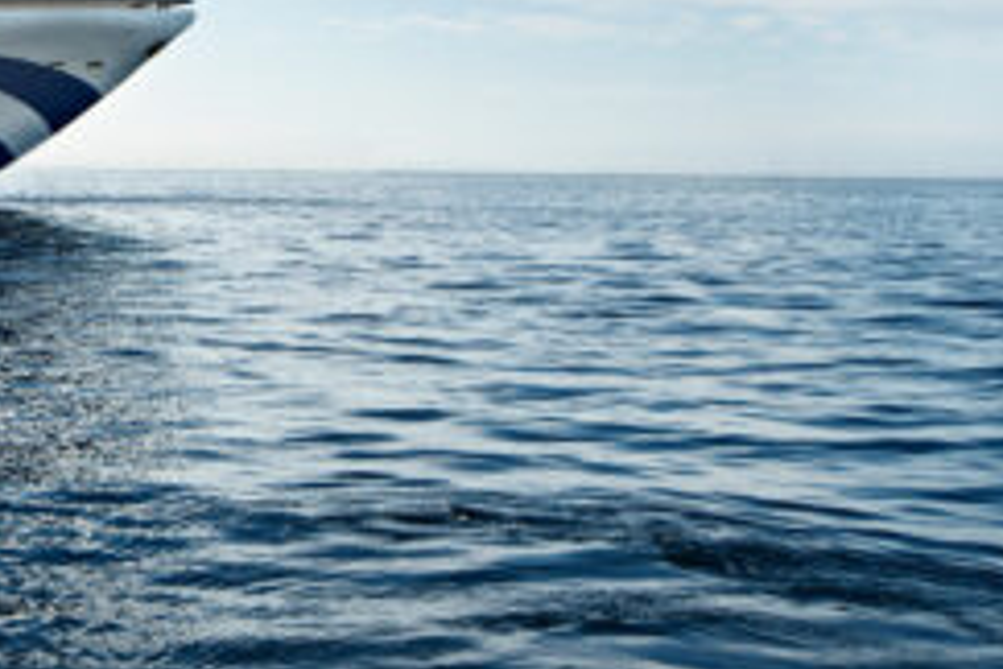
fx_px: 2117
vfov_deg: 17.2
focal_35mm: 76
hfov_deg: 24.9
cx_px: -78
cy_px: -105
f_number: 11
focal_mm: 24
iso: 100
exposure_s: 1/200
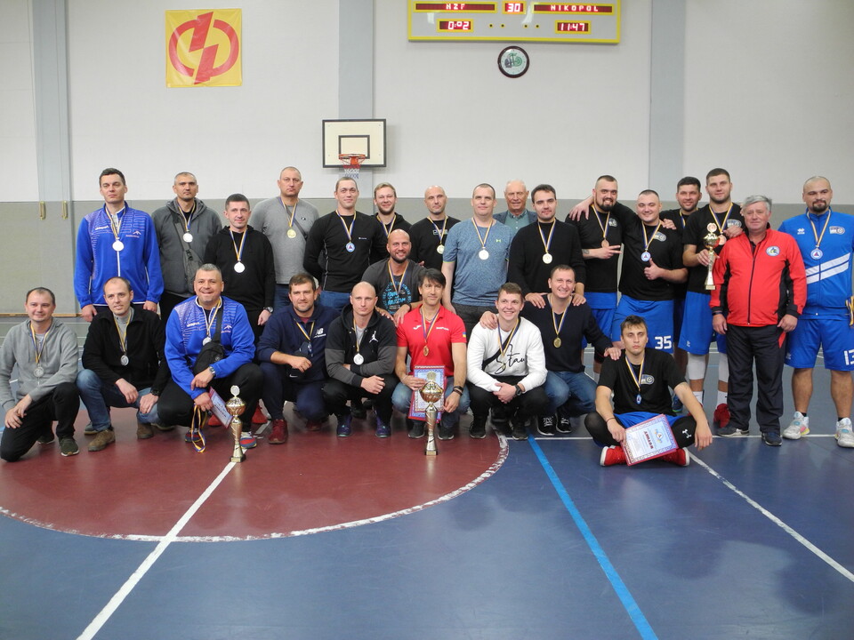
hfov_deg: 63.4
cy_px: 320
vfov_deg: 49.7
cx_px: 427
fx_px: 691
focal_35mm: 28
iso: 280
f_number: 2.8
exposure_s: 1/30
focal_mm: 6
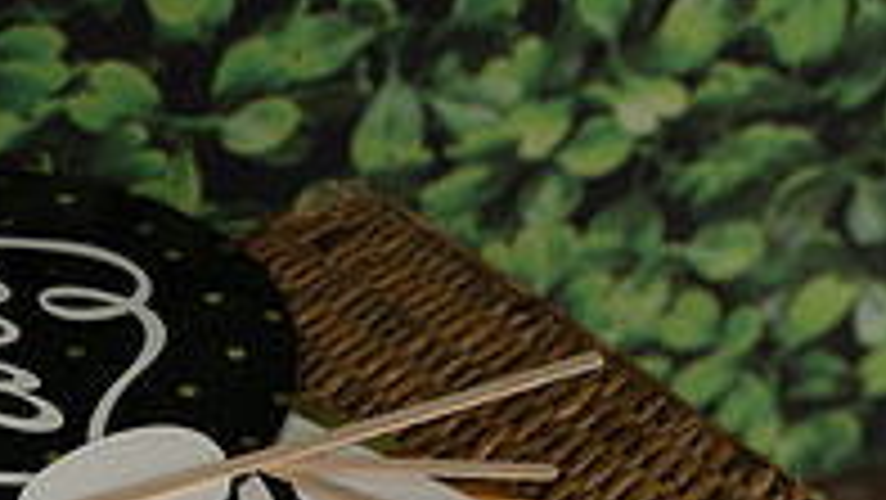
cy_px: 577
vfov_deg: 9.5
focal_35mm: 126
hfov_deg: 16.9
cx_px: 220
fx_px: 2961
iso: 200
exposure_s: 1/250
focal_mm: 52.7
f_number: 5.6
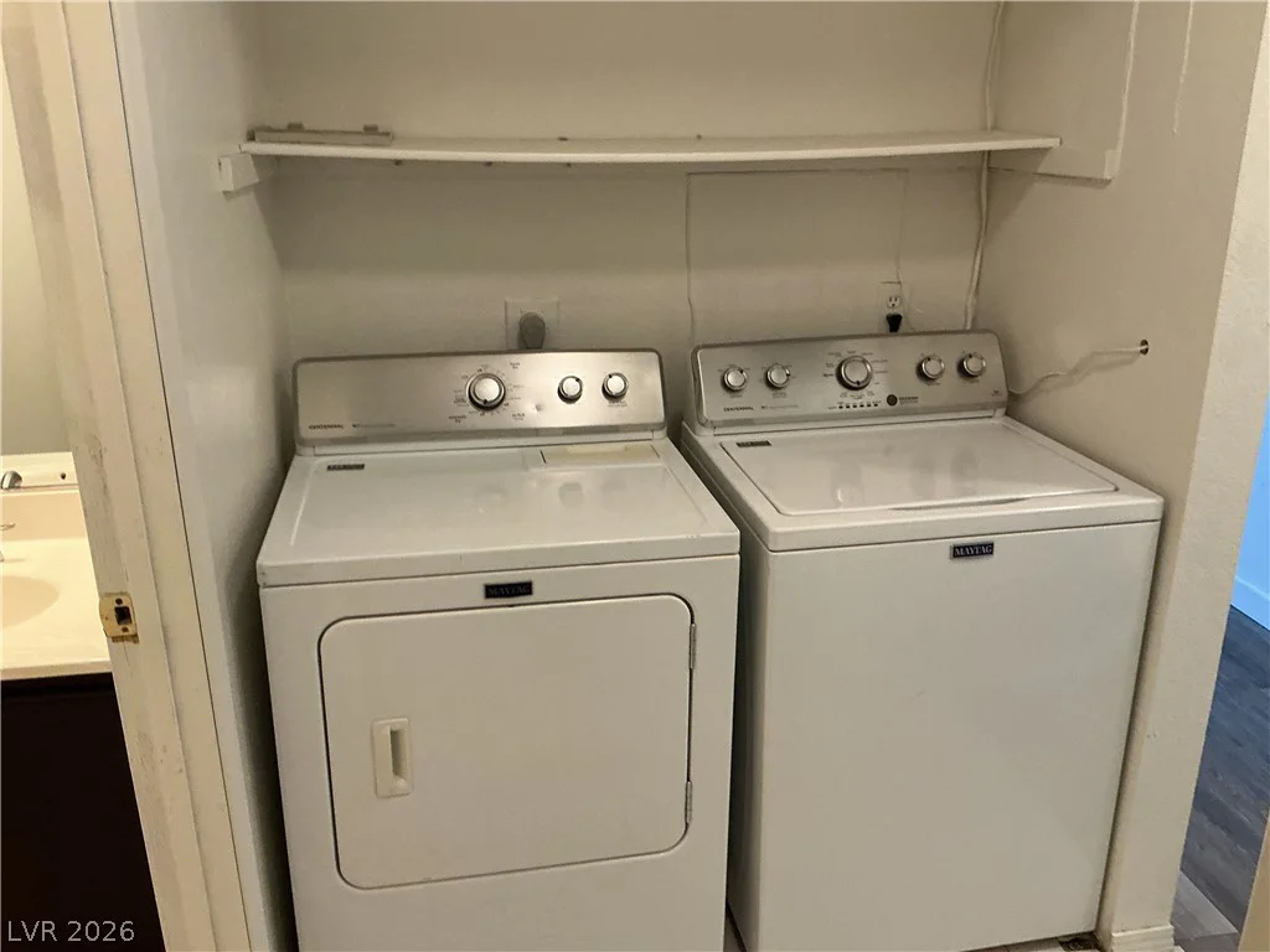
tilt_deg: -19.1
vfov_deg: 48.2
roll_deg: +1.4
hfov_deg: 61.7
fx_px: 1064
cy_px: 476
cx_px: 635
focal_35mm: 29
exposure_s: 1/60
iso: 160
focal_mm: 3
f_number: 1.8
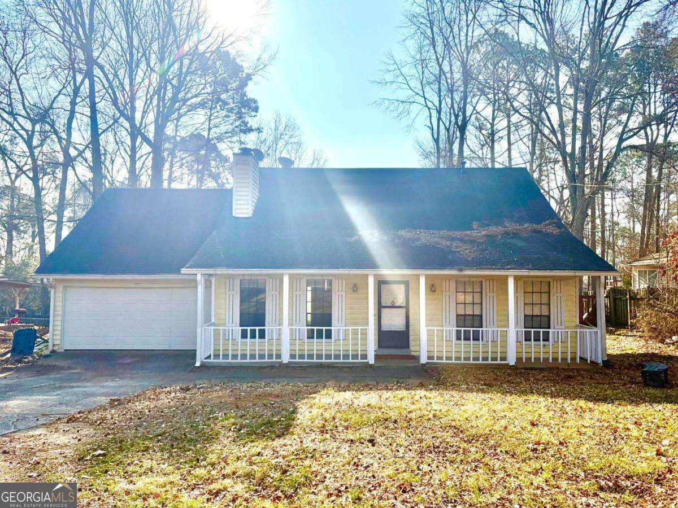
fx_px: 509
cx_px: 339
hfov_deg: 67.3
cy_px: 254
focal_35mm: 26
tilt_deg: +2.4
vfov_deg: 53.1
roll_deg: +0.2
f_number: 1.6
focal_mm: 5.96
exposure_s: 1/4608
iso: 64
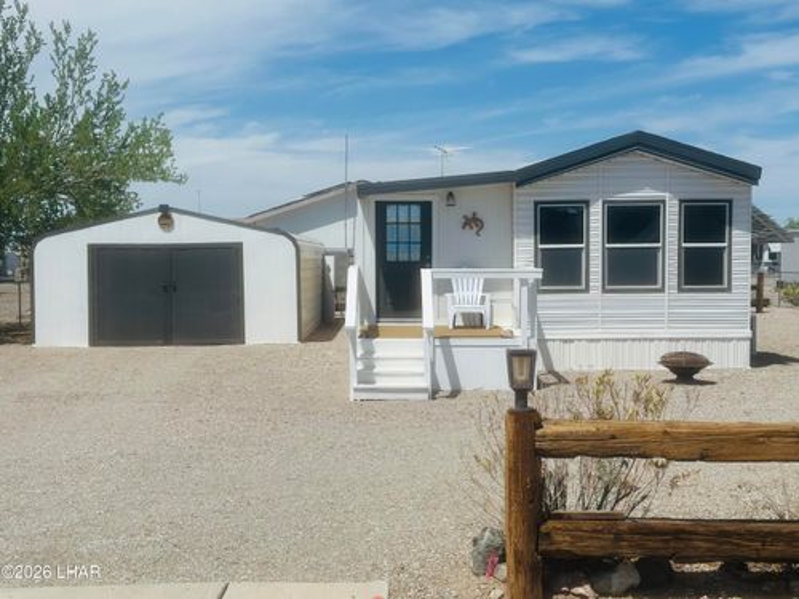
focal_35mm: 48
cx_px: 400
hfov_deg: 39.7
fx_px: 1108
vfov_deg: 30.3
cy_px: 300
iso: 64
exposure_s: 1/9804
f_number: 1.78
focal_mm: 6.86
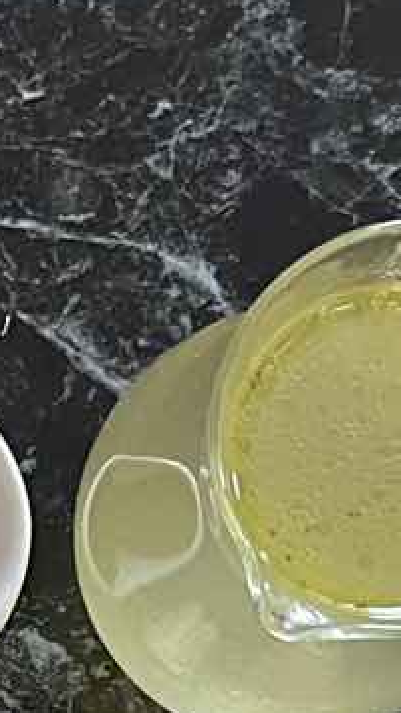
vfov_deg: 14.4
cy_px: 1025
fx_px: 2646
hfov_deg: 8.4
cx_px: -234
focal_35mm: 140
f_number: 1.78
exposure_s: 1/49
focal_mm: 6.86
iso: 1000
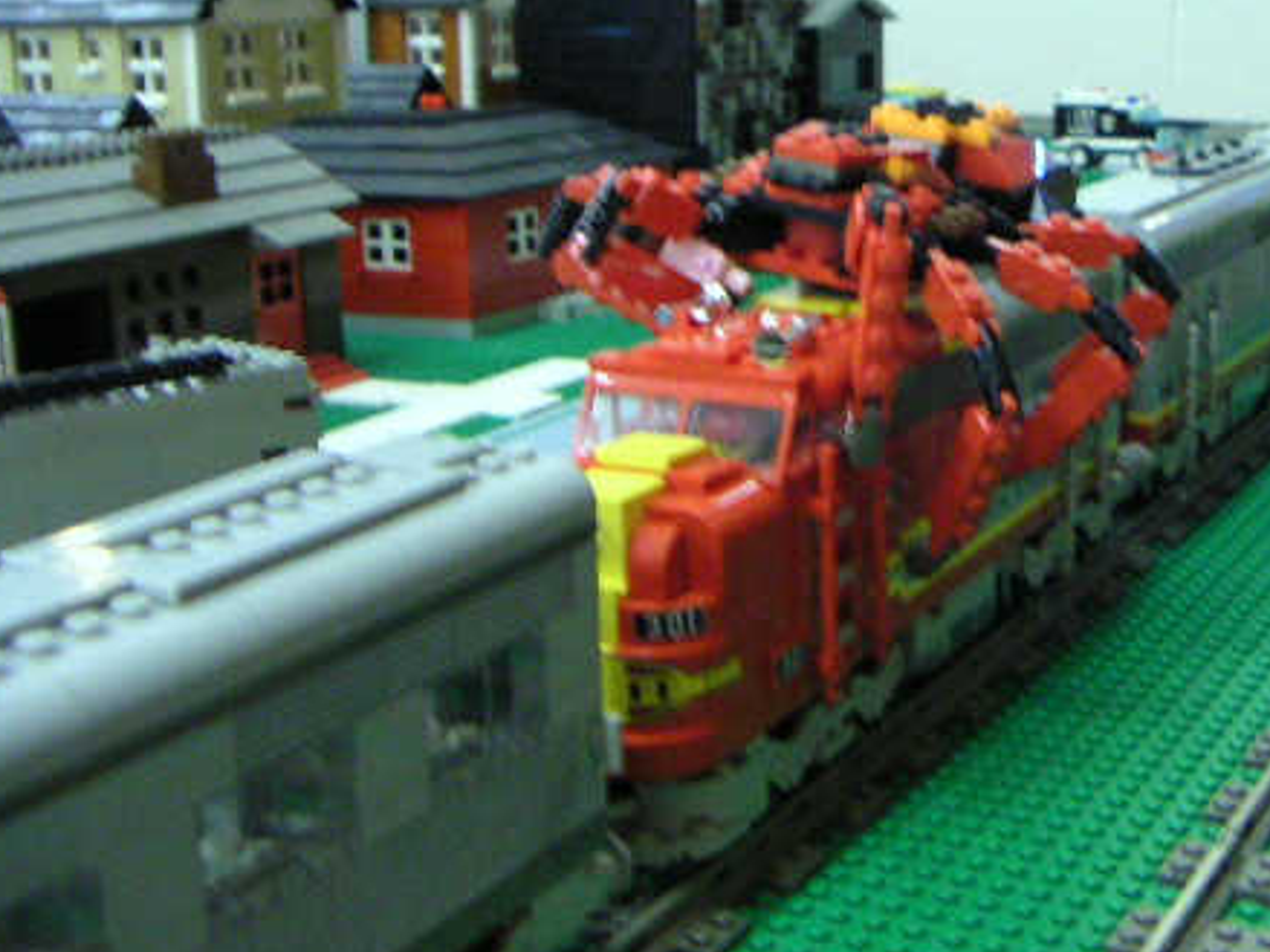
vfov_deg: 26.9
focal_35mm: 54
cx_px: 885
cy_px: 365
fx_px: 1981
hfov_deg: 35.1
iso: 400
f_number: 2.8
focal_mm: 4.8
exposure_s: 1/15
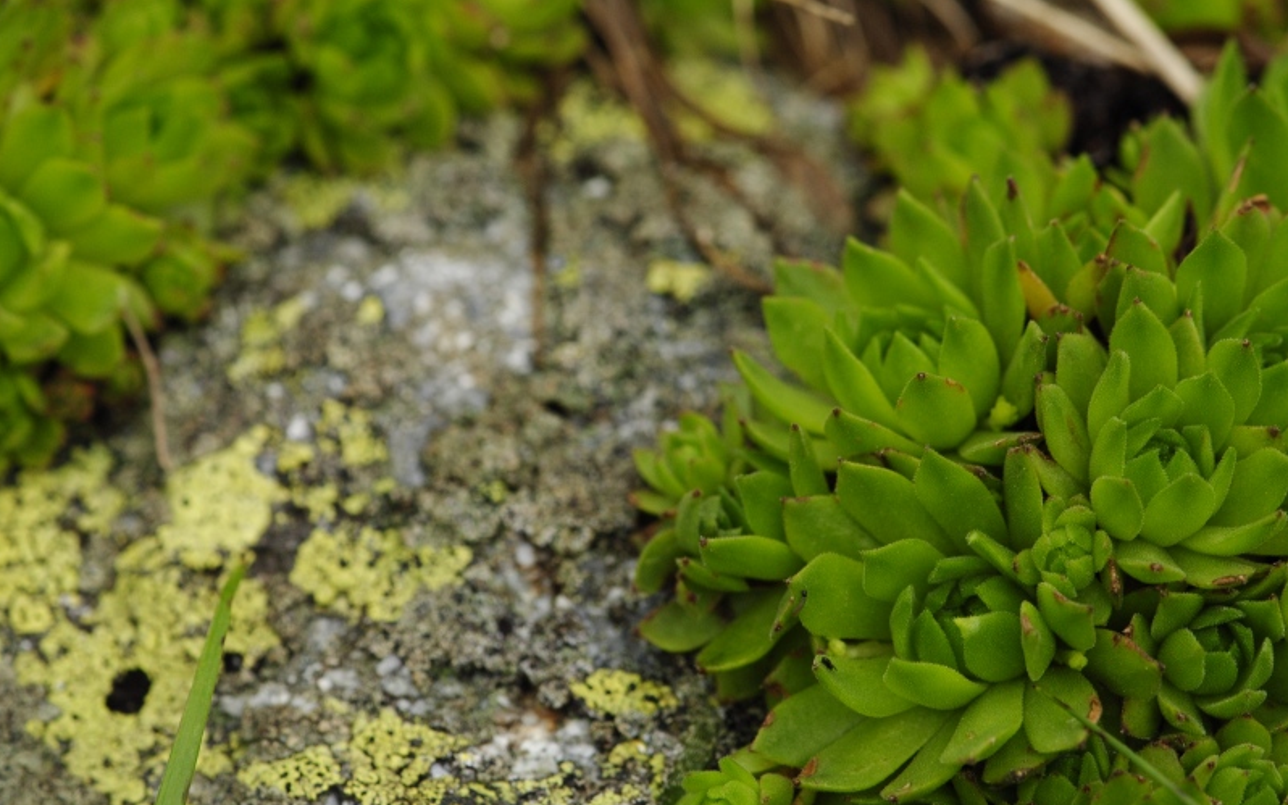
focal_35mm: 131
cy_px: 429
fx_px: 4582
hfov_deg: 16.0
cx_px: 644
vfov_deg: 10.0
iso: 400
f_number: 7.1
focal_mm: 85
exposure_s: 1/200
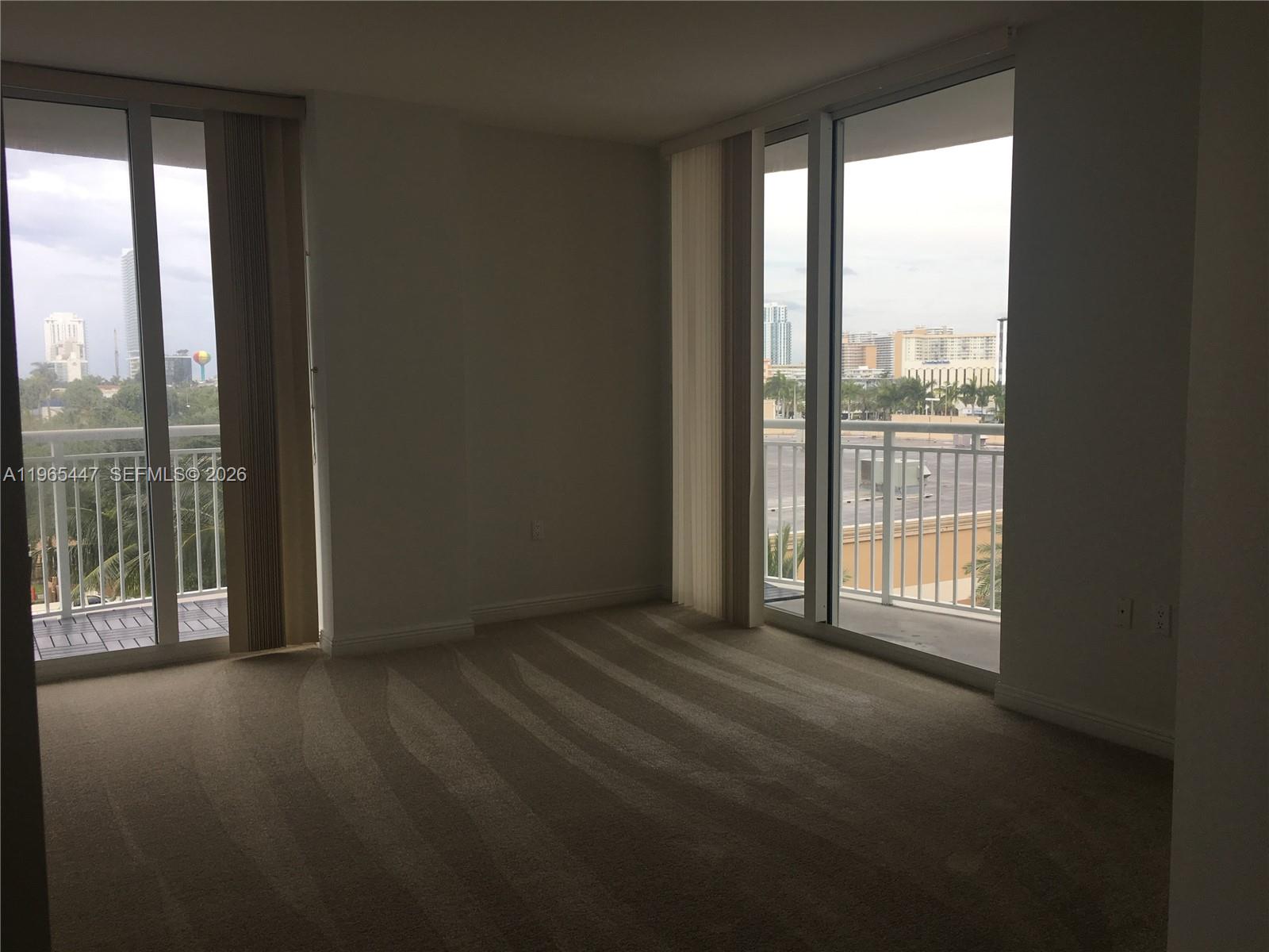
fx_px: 1063
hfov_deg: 61.7
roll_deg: +0.7
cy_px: 476
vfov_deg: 48.2
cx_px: 634
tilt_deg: -5.8
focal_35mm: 29
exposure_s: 1/318
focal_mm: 4.15
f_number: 2.2
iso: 25
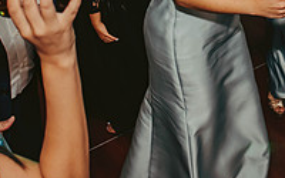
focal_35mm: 71
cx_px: 237
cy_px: -89
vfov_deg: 16.7
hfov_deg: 28.2
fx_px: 551
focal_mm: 24
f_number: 2.8
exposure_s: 1/100
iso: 800
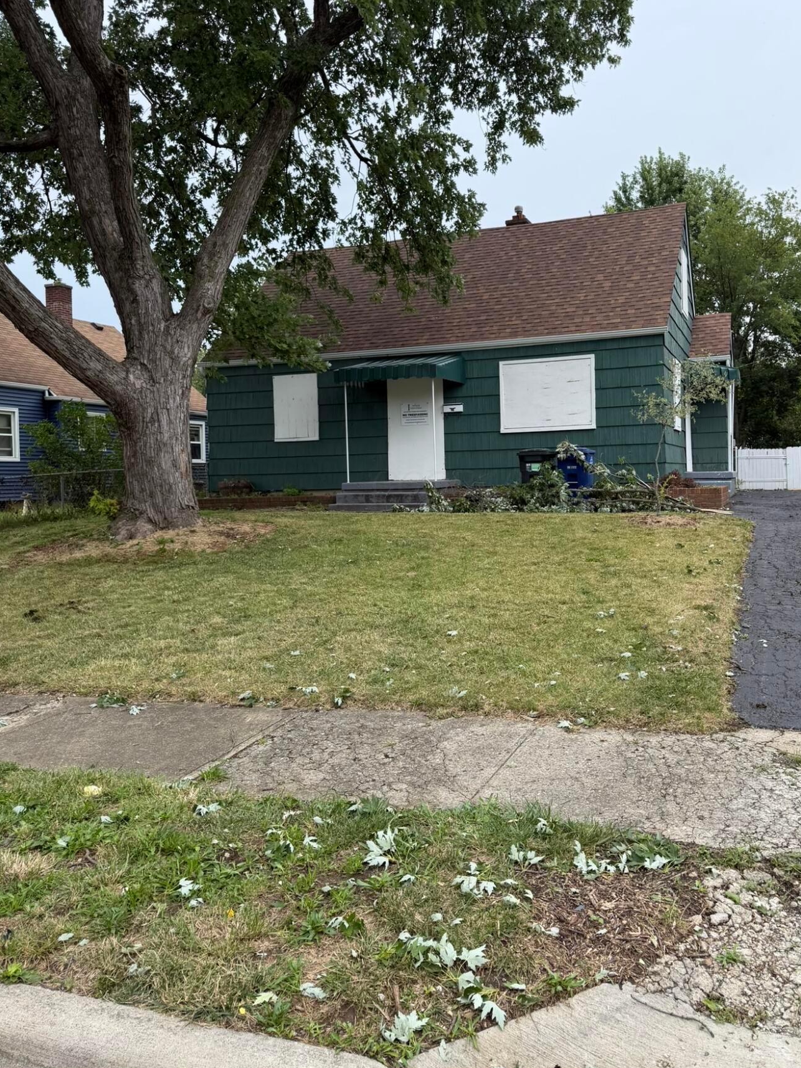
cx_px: 465
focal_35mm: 28
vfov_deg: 63.3
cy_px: 484
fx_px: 864
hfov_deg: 49.6
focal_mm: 6.76
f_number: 1.78
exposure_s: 1/1901
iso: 100
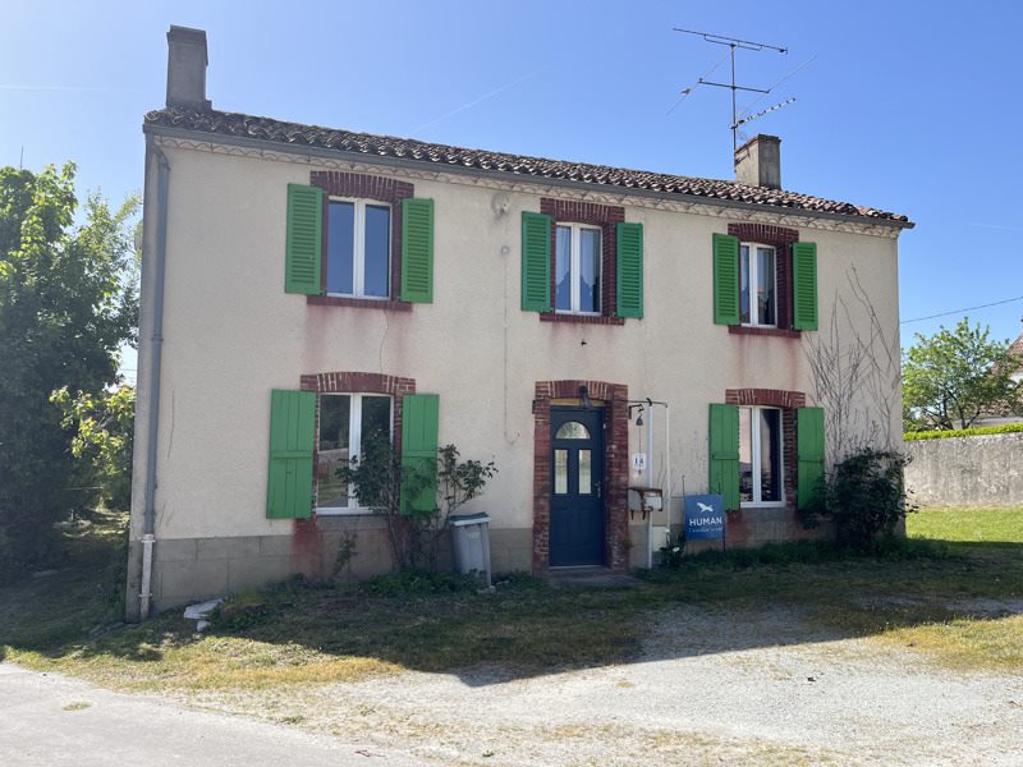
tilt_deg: +5.2
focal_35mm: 26
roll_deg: +0.2
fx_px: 768
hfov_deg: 67.3
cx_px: 512
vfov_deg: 53.1
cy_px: 384
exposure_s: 1/2137
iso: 50
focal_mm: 5.1
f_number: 1.6
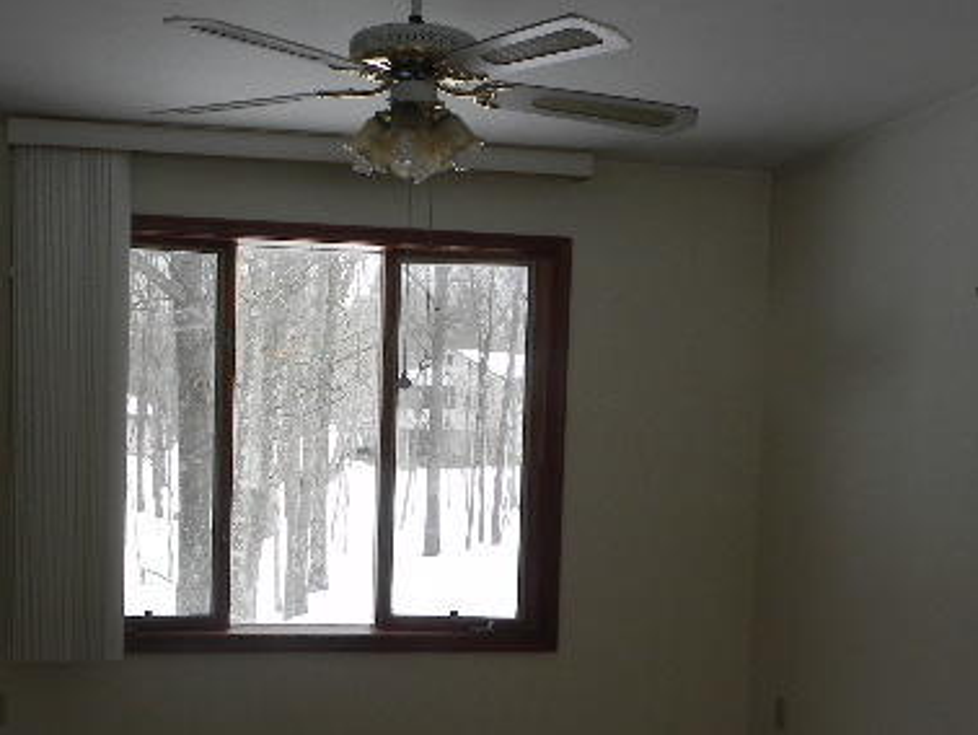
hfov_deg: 42.4
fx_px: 1244
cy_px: 494
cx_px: 329
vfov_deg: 32.6
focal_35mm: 44
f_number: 4.5
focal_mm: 4.6
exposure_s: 1/123
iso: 160
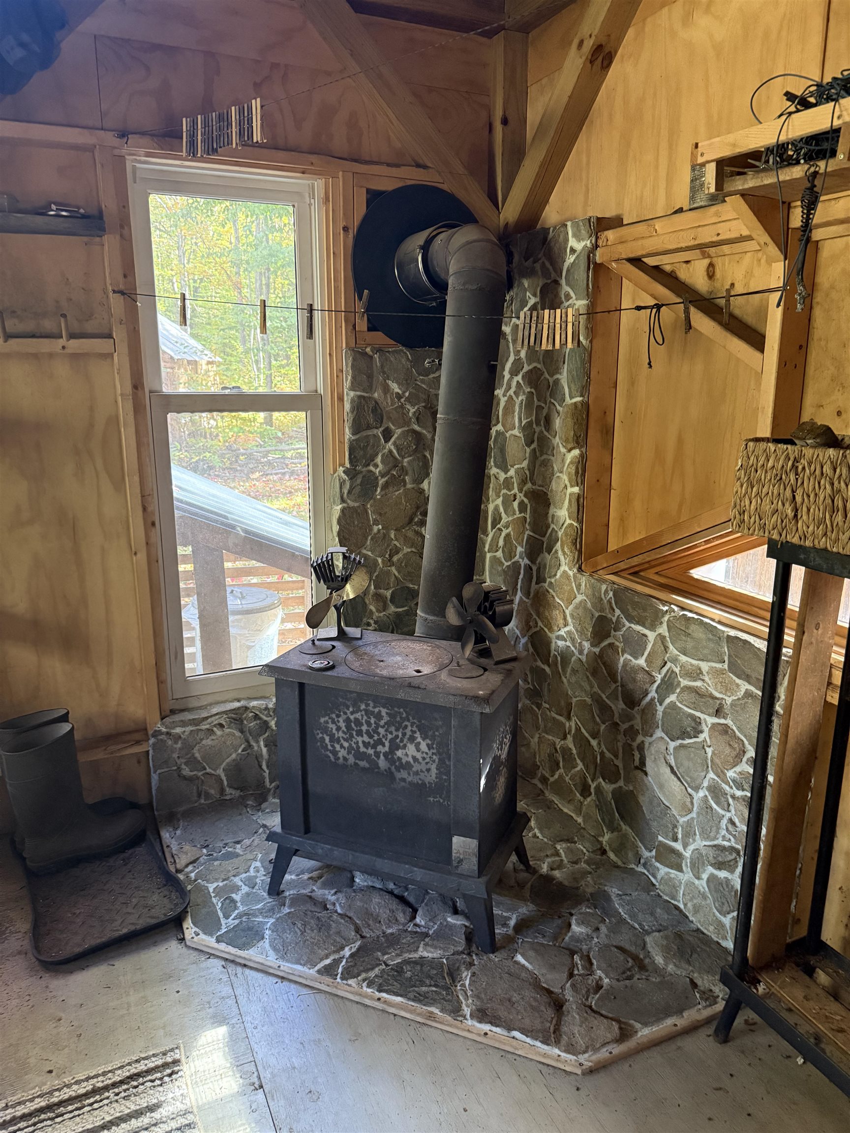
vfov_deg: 71.6
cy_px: 566
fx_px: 786
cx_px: 425
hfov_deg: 56.8
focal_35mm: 24
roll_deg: -0.8
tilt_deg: -13.2
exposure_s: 1/60
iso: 800
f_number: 1.78
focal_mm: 6.76
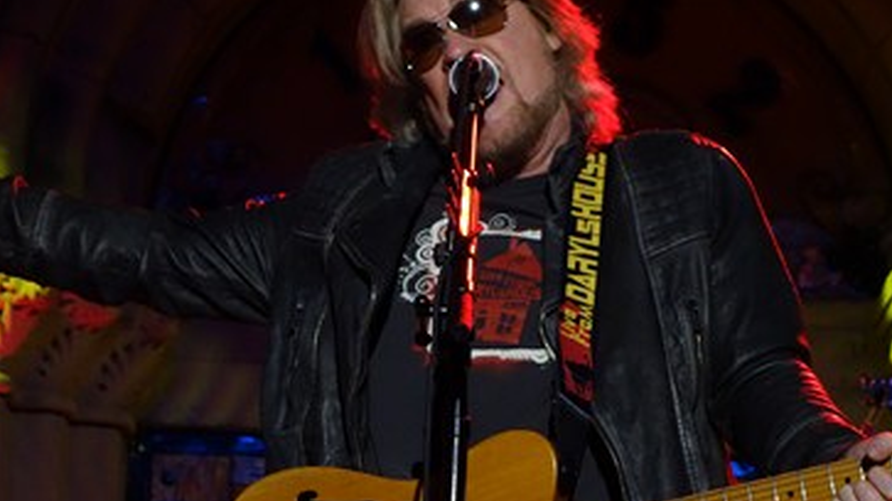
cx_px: 499
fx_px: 4020
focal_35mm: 170
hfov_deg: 12.7
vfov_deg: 7.1
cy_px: 198
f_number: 4.9
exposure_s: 1/100
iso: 1600
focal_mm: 37.1
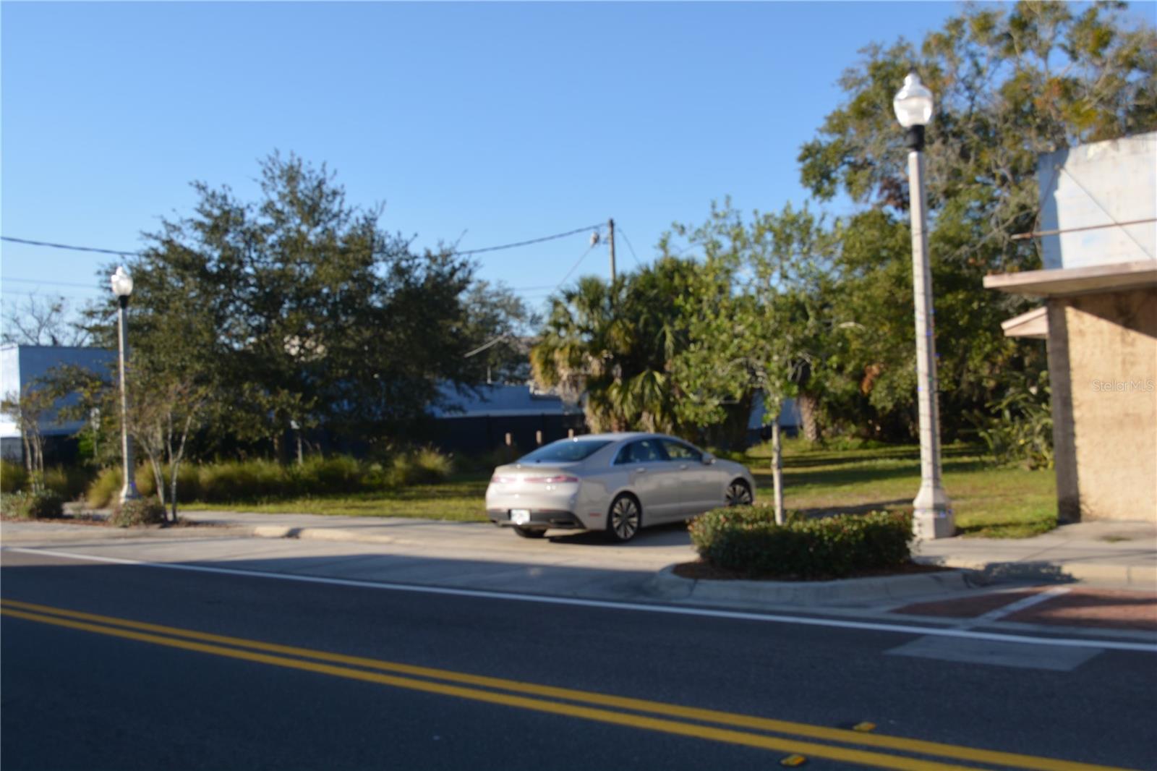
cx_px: 578
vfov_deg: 36.9
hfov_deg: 53.1
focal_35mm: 36
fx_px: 1157
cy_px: 386
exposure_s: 1/200
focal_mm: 24
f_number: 7.1
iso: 100
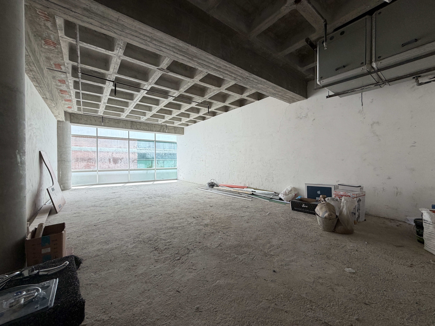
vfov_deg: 85.7
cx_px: 218
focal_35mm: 14
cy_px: 163
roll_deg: +1.3
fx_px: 176
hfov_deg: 102.1
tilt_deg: -0.3
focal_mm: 2.22
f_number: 2.2
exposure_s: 1/121
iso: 125
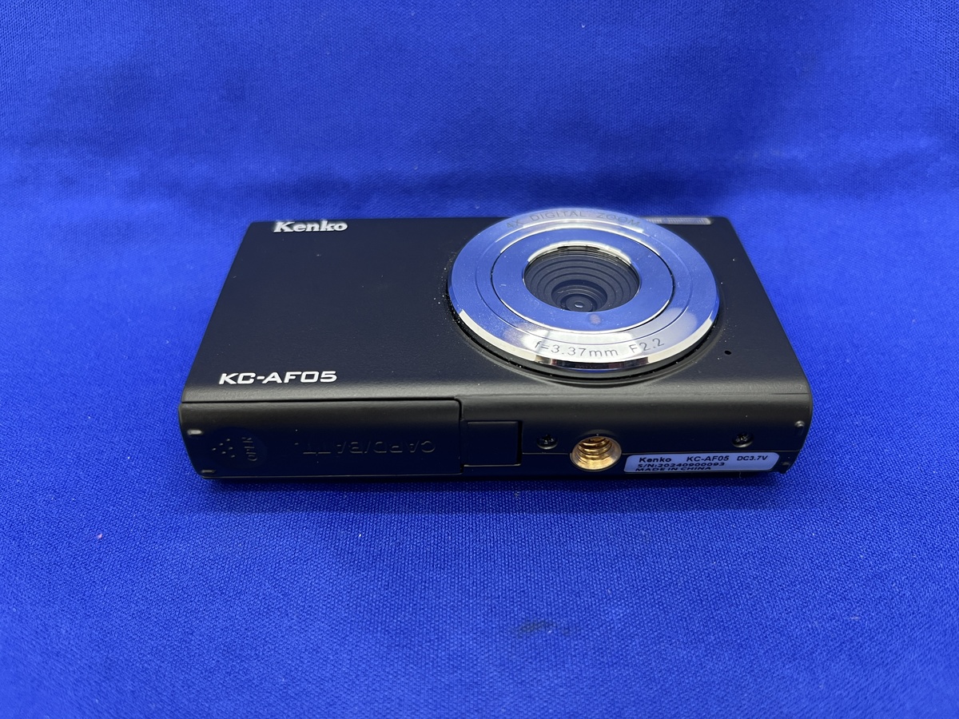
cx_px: 480
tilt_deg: -41.8
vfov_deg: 53.1
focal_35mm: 26
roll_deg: +0.5
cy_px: 360
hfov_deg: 67.3
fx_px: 720
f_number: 1.6
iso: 125
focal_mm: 5.1
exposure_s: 1/60
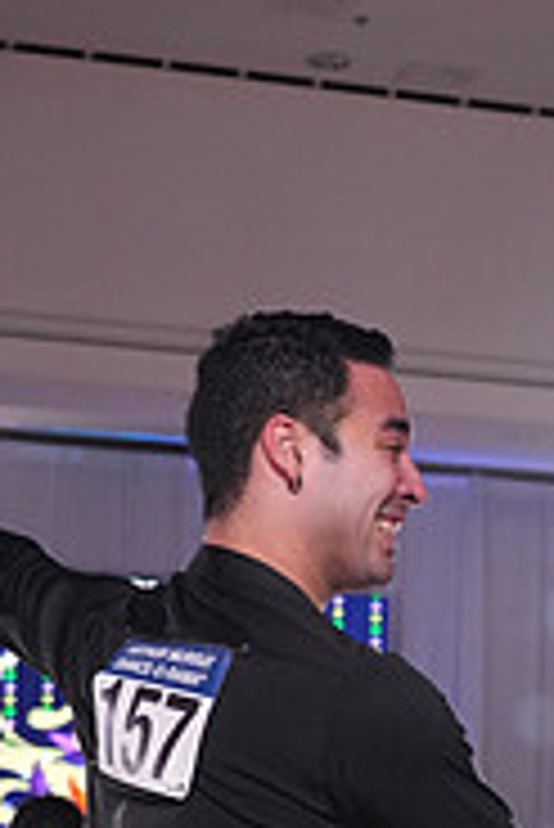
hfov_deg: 10.9
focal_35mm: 123
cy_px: 1084
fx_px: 2834
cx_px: 700
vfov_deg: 15.8
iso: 2500
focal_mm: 39
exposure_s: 1/500
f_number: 4
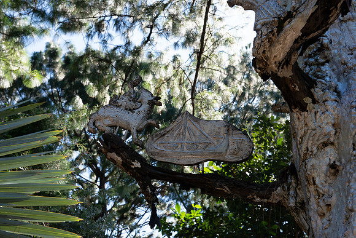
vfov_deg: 22.6
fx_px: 593
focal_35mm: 60
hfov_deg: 33.4
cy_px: 119
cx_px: 178
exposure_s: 1/80
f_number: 16
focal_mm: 60
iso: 640
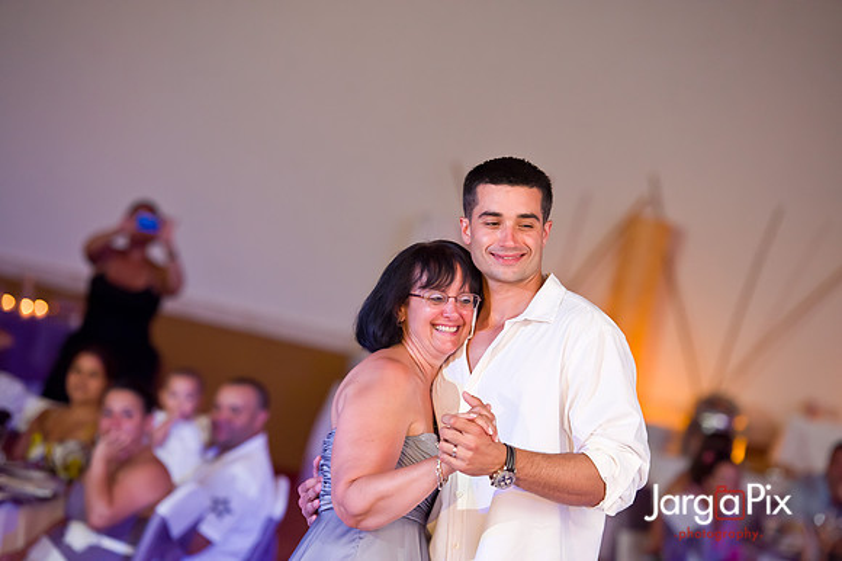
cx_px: 421
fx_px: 3272
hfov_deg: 14.7
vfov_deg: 9.8
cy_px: 280
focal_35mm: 140
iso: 1600
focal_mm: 140
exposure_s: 1/125
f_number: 3.2
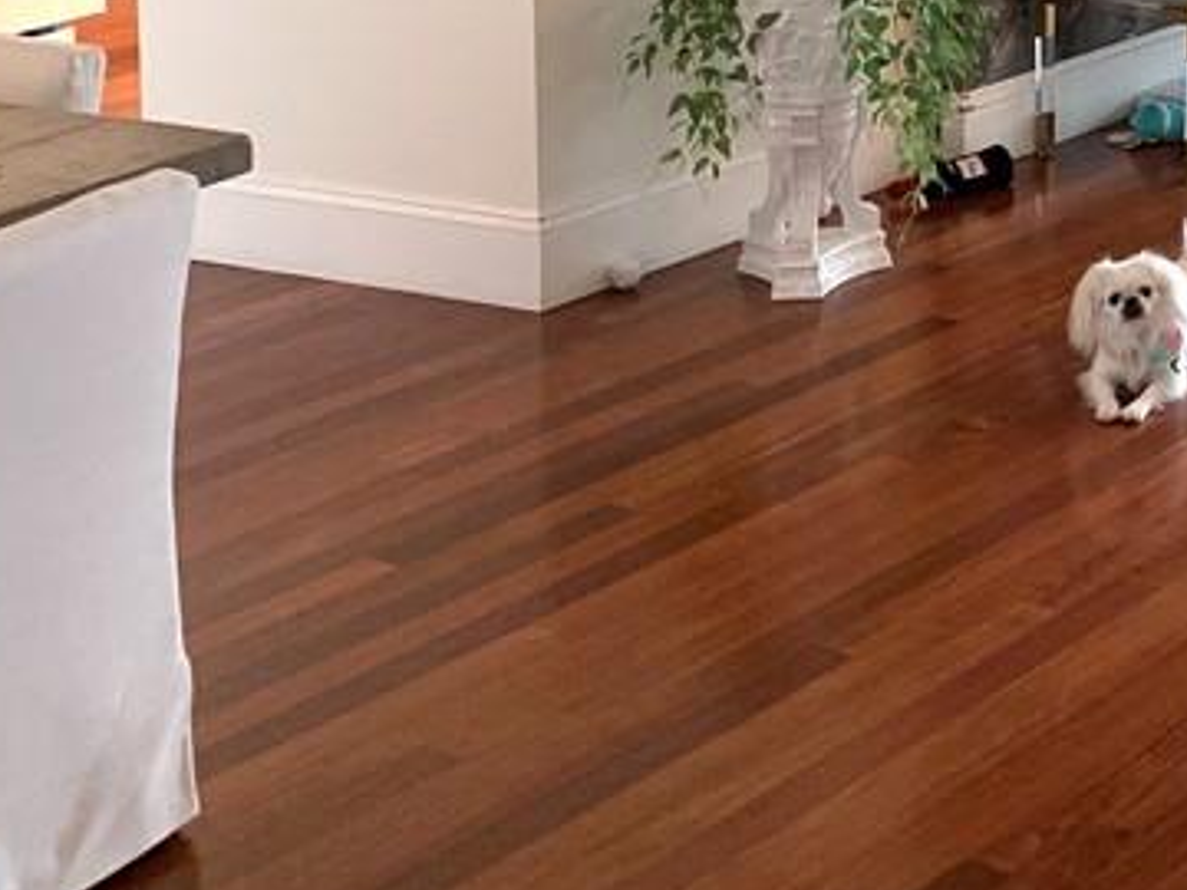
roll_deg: -0.5
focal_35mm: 74
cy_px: -336
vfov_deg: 18.2
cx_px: 1484
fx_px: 2537
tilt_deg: -6.3
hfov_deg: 23.6
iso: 80
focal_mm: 4.25
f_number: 1.8
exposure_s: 1/120
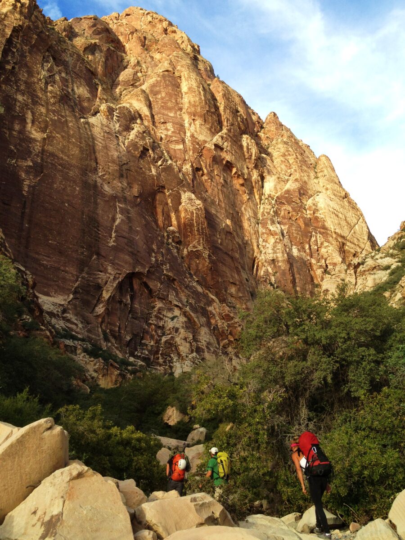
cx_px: 202
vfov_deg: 52.6
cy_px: 270
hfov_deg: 40.7
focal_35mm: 35
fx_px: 546
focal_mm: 4.28
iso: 50
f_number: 2.4
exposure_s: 1/290
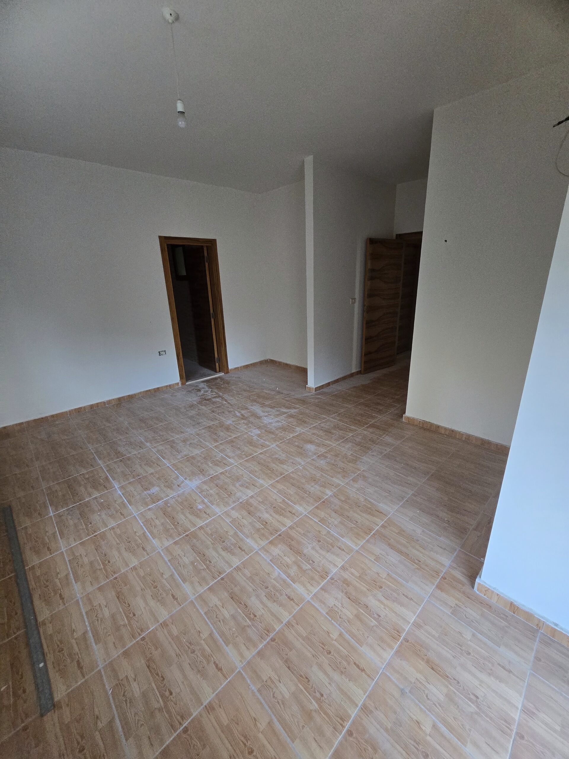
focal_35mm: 13
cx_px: 284
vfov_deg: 106.2
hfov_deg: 89.9
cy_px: 380
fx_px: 285
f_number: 2.2
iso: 500
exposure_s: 1/100
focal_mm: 2.2
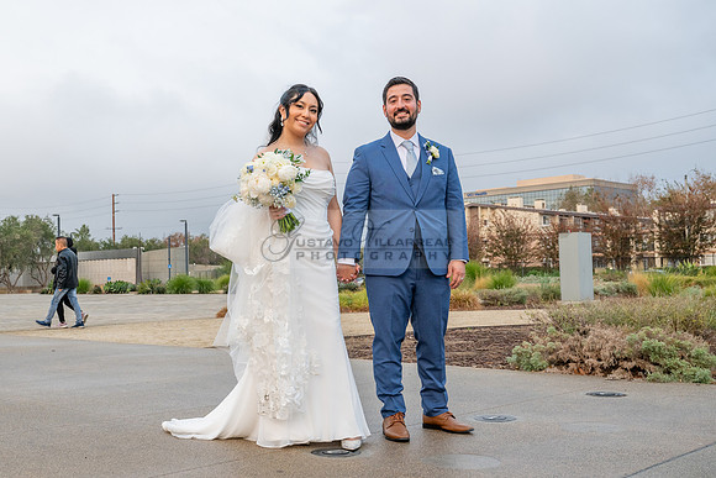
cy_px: 242
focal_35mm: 44
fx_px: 880
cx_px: 264
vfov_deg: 30.4
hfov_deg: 43.9
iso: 500
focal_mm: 35
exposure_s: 1/160
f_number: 5.6
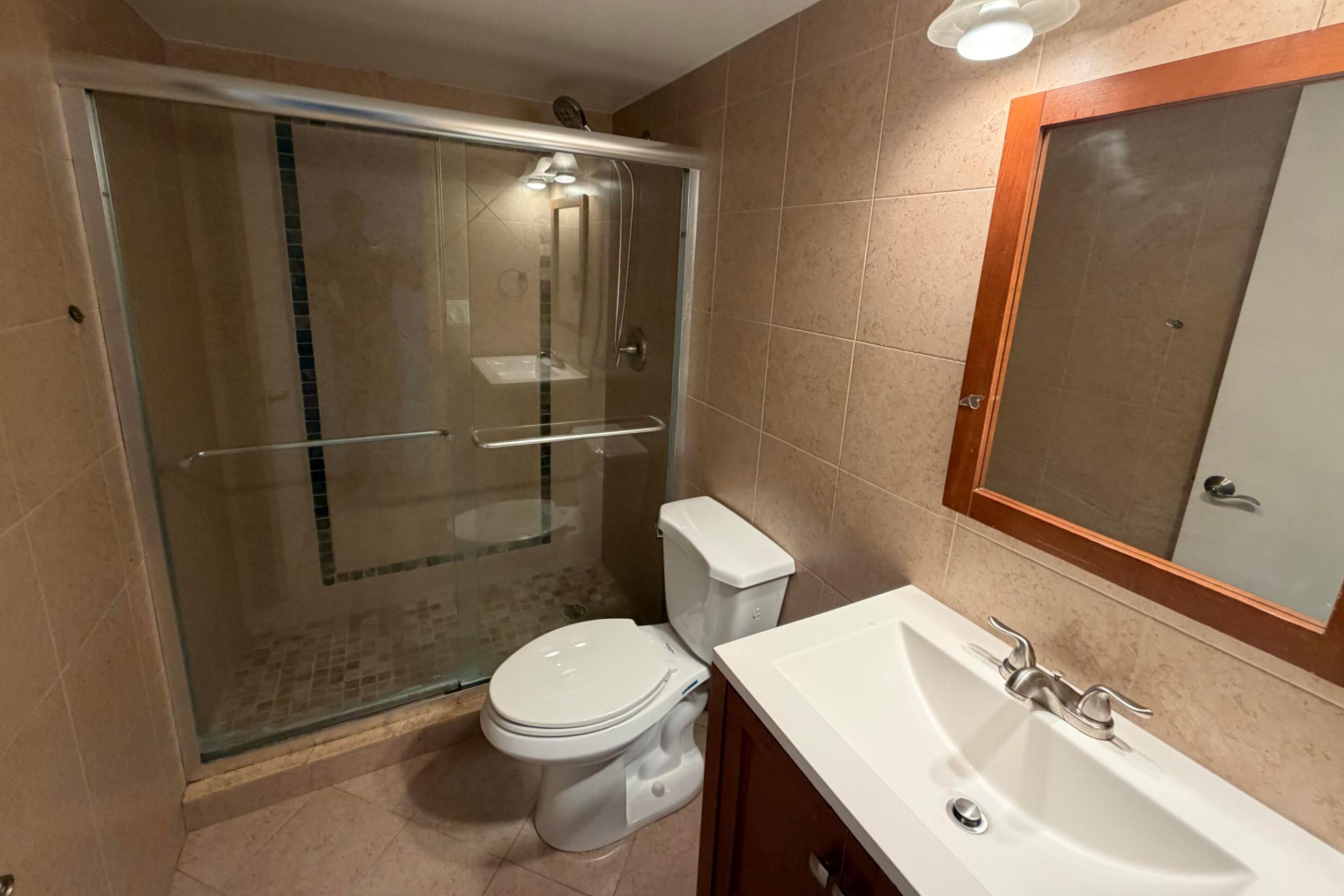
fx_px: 560
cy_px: 387
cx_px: 660
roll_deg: -1.8
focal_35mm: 15
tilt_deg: -13.6
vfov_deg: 76.9
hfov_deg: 100.4
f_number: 2.2
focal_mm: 2.22
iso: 250
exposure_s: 1/60
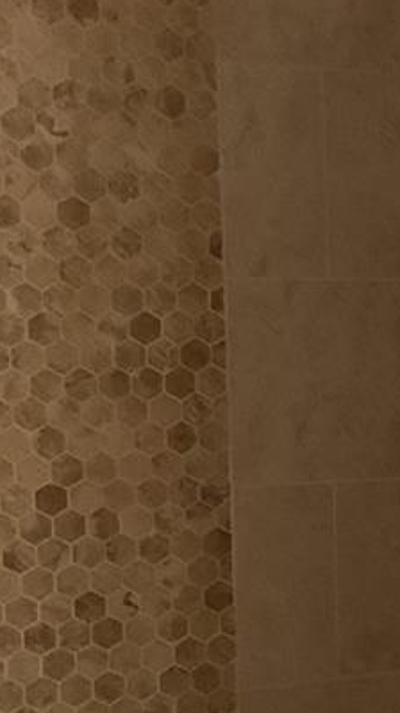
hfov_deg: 12.0
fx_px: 1794
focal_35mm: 95
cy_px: 506
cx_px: 655
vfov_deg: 22.3
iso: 160
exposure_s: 1/60
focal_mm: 3
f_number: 1.8
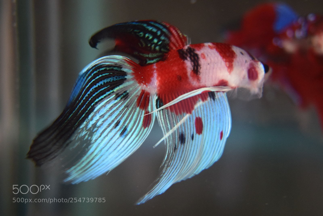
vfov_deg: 29.9
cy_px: 108
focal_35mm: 45
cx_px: 162
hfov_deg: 43.6
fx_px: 404
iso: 1600
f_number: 4.2
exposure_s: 1/25
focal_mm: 30
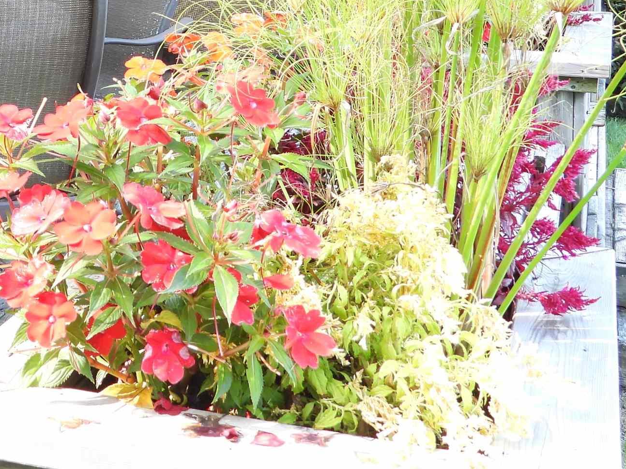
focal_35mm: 76
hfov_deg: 24.2
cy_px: -80
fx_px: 1375
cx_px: -39
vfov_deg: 18.5
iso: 100
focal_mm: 5.8
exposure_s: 1/30
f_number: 3.2
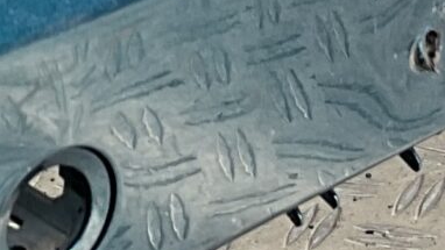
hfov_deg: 10.2
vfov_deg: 5.3
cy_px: -552
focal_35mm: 212
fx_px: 2502
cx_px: 148
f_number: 1.8
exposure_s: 1/125
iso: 16
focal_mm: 3
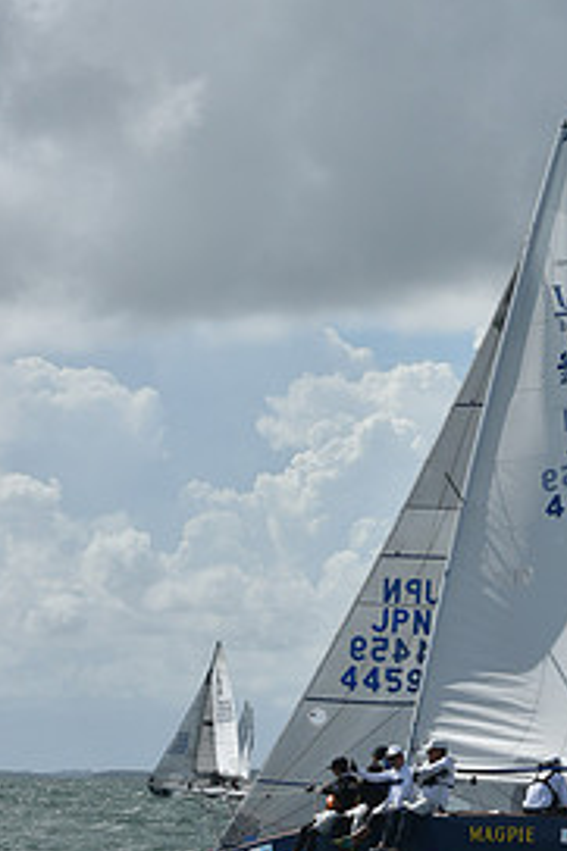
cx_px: 544
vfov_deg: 11.7
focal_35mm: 175
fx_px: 4139
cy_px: 278
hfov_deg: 7.8
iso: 250
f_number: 9
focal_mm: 82
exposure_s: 1/1600
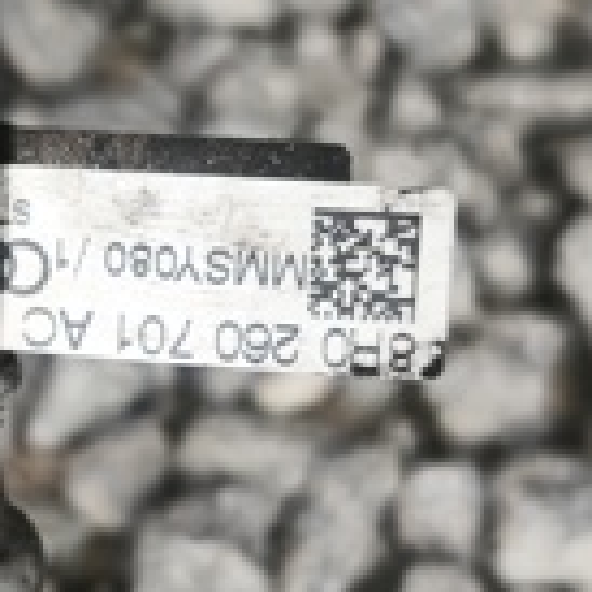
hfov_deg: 24.0
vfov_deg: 24.3
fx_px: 1374
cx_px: 138
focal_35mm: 71
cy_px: 341
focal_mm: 5.35
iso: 80
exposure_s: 1/448
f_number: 1.7
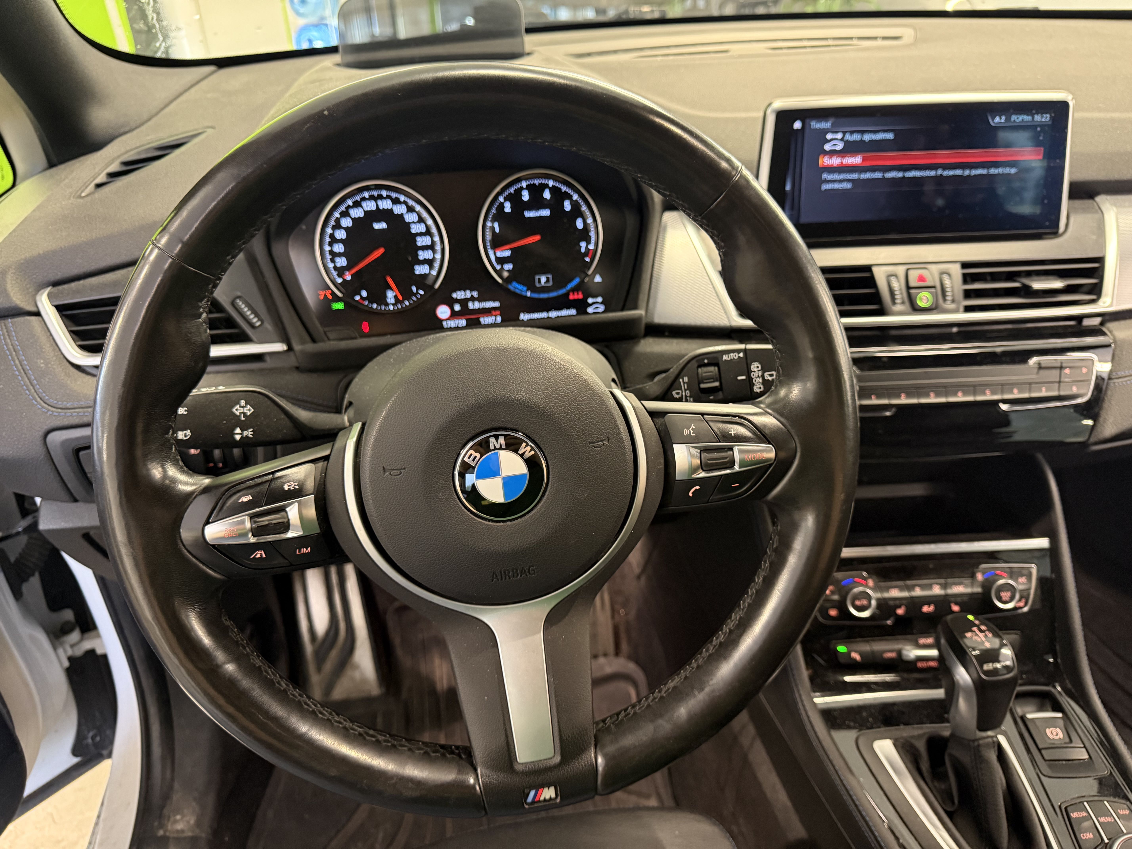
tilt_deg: -31.1
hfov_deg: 71.6
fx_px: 785
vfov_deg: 56.8
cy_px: 424
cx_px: 566
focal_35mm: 24
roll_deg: +2.1
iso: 640
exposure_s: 1/33
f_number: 1.78
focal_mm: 6.76
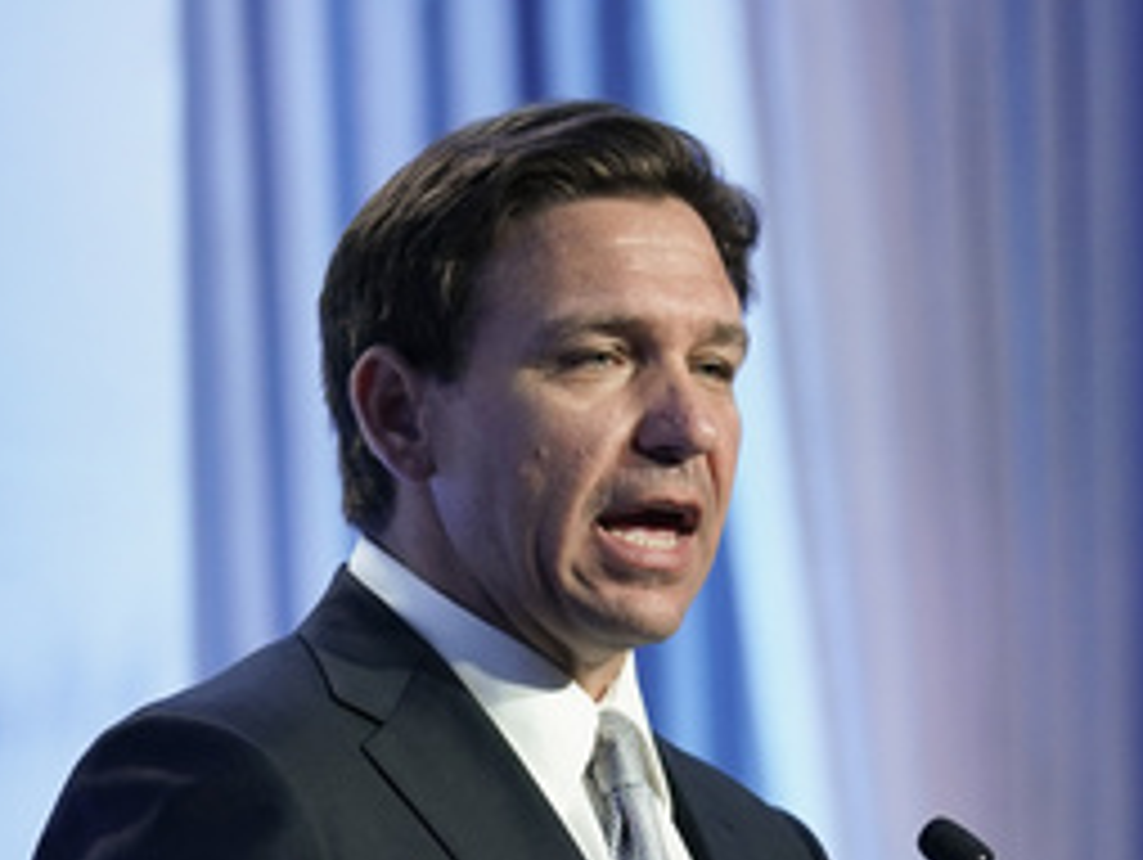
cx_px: 1454
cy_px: 669
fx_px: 17649
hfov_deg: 3.7
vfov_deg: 2.8
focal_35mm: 534
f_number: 2.8
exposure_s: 1/320
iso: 1000
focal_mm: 138
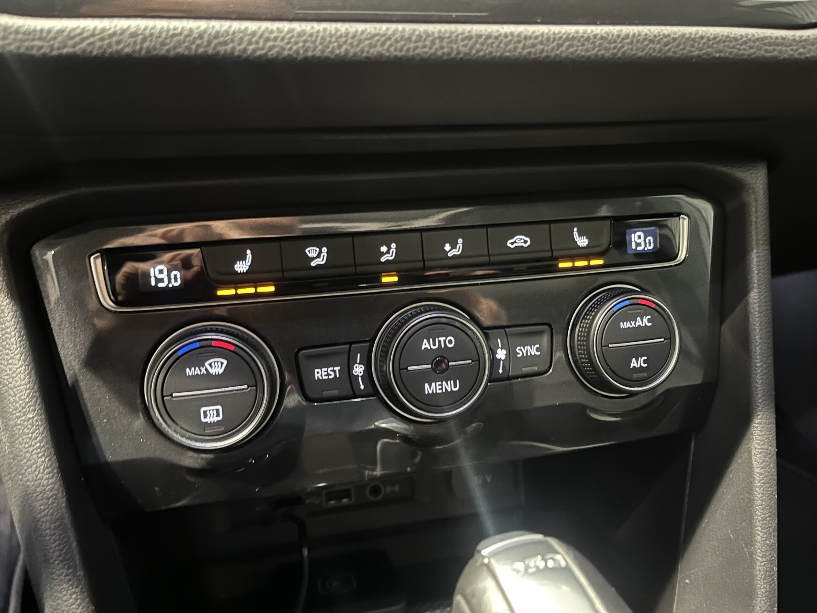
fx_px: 614
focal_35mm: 26
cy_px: 306
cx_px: 408
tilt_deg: -31.2
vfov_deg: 53.1
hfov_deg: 67.3
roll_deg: -2.1
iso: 640
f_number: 1.6
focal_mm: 5.1
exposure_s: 1/12
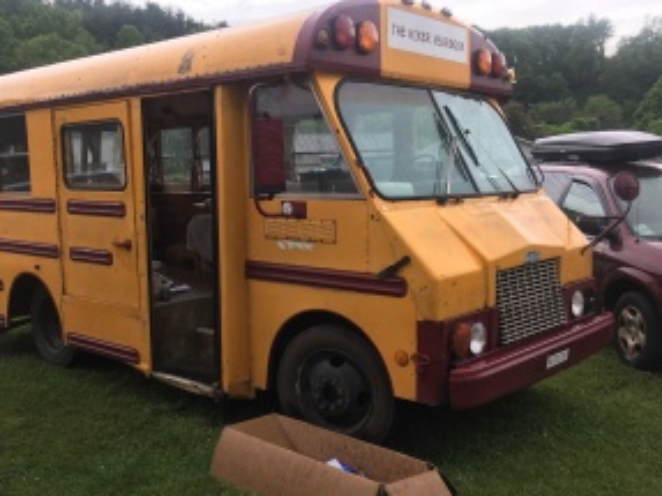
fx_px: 707
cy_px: 268
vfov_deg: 38.6
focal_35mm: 37
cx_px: 293
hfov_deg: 50.1
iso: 25
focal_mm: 4.15
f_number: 2.2
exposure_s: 1/396
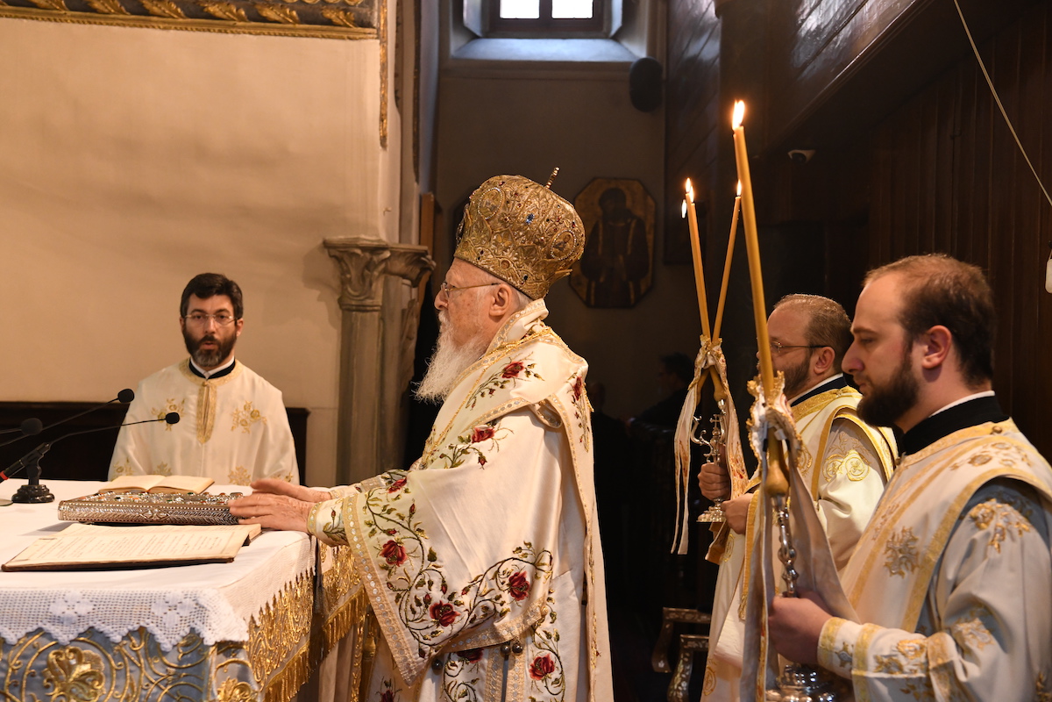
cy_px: 351
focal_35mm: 50
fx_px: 1461
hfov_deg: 39.6
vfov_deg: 27.0
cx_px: 526
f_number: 5.6
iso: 3200
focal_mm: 50
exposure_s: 1/60
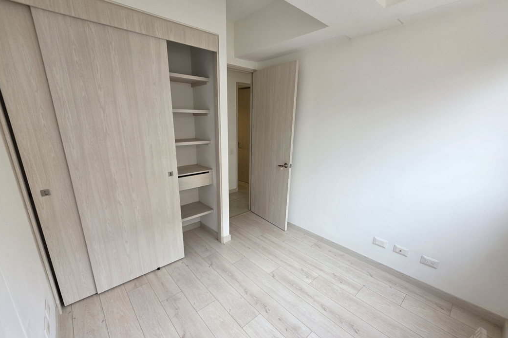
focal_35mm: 14
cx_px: 252
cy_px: 189
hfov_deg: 104.3
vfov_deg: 80.8
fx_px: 198
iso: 80
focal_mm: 2.2
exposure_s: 1/120
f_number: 1.9
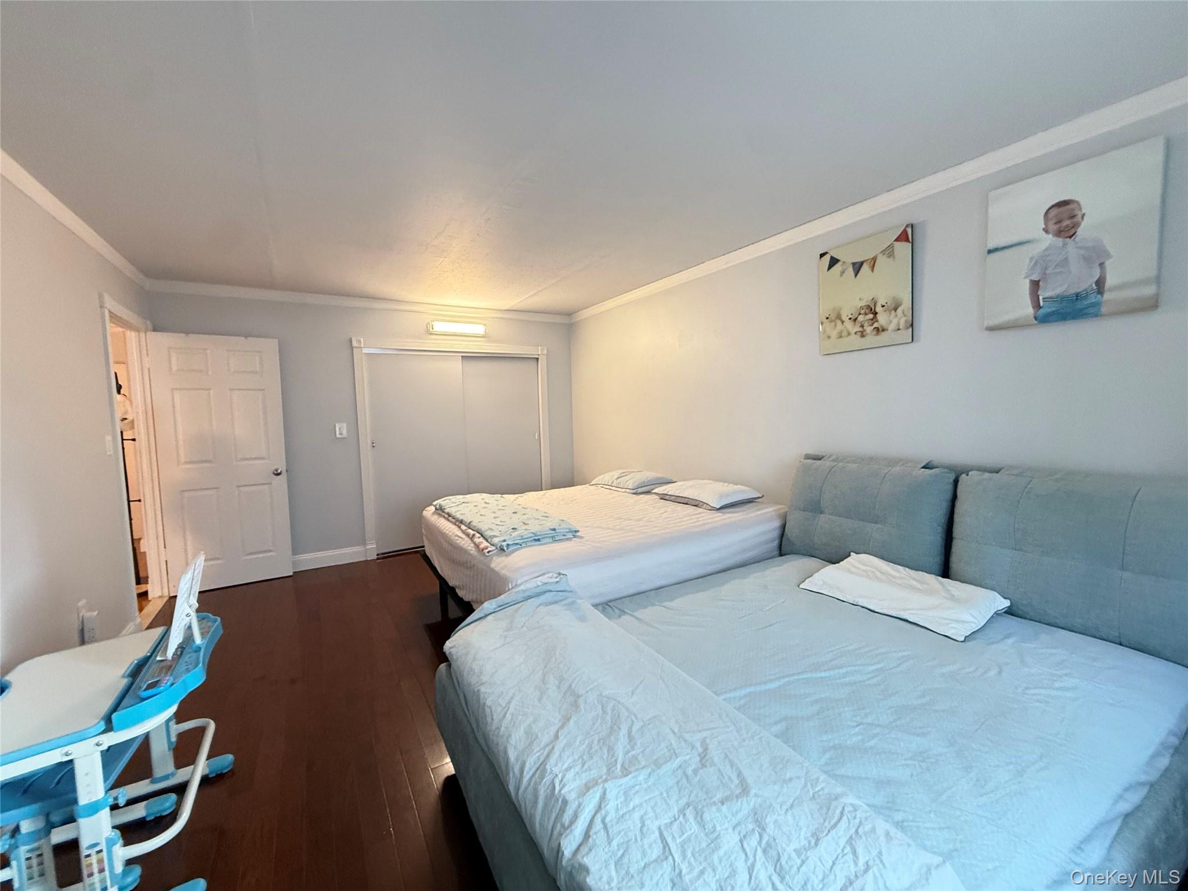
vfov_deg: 85.7
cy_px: 446
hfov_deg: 102.1
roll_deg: +1.5
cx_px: 594
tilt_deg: -6.0
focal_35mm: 14
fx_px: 480
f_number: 2.2
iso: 500
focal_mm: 2.22
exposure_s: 1/60
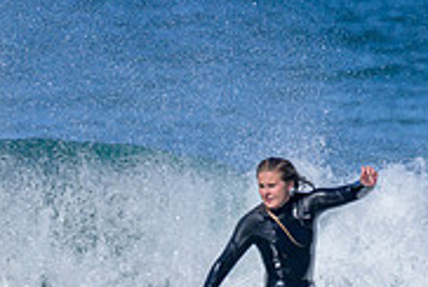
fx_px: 29163
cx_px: 91
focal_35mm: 2449
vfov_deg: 0.6
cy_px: 360
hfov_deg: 0.8
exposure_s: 1/1600
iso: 360
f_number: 8
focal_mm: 560
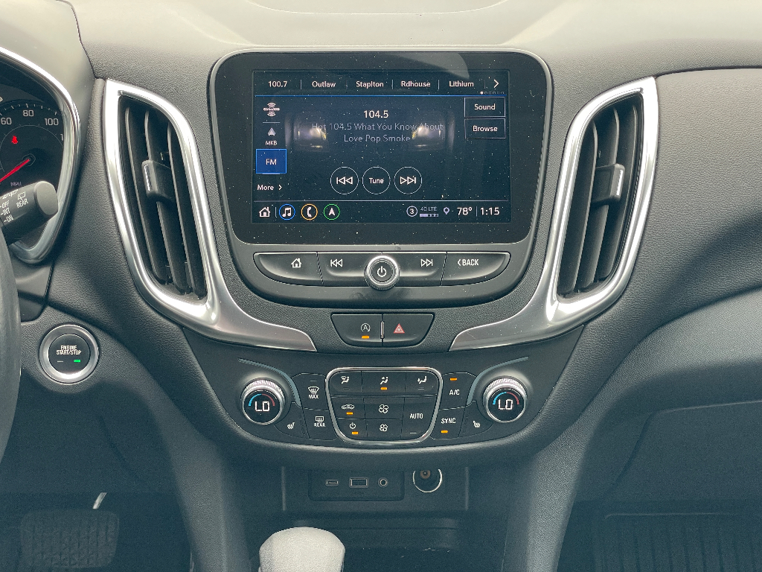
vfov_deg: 28.0
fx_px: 1145
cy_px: 286
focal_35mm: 52
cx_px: 381
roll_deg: +0.1
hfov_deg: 36.8
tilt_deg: -28.0
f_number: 2
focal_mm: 6
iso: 64
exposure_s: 1/99
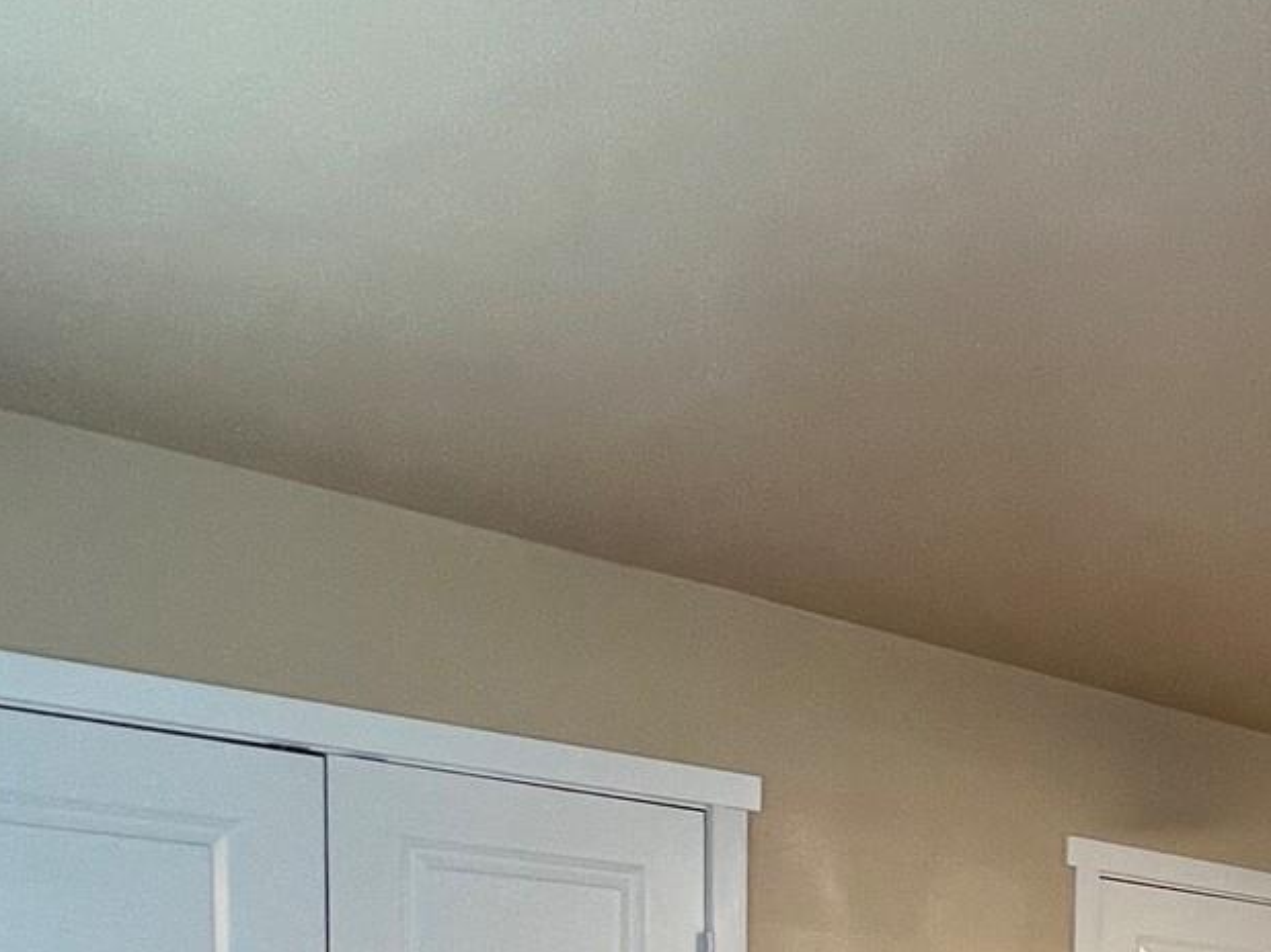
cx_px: 1275
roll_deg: -1.1
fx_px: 1579
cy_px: 1233
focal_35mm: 43
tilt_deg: -2.9
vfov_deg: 27.9
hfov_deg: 38.8
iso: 200
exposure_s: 1/62
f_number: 1.8
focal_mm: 1.57
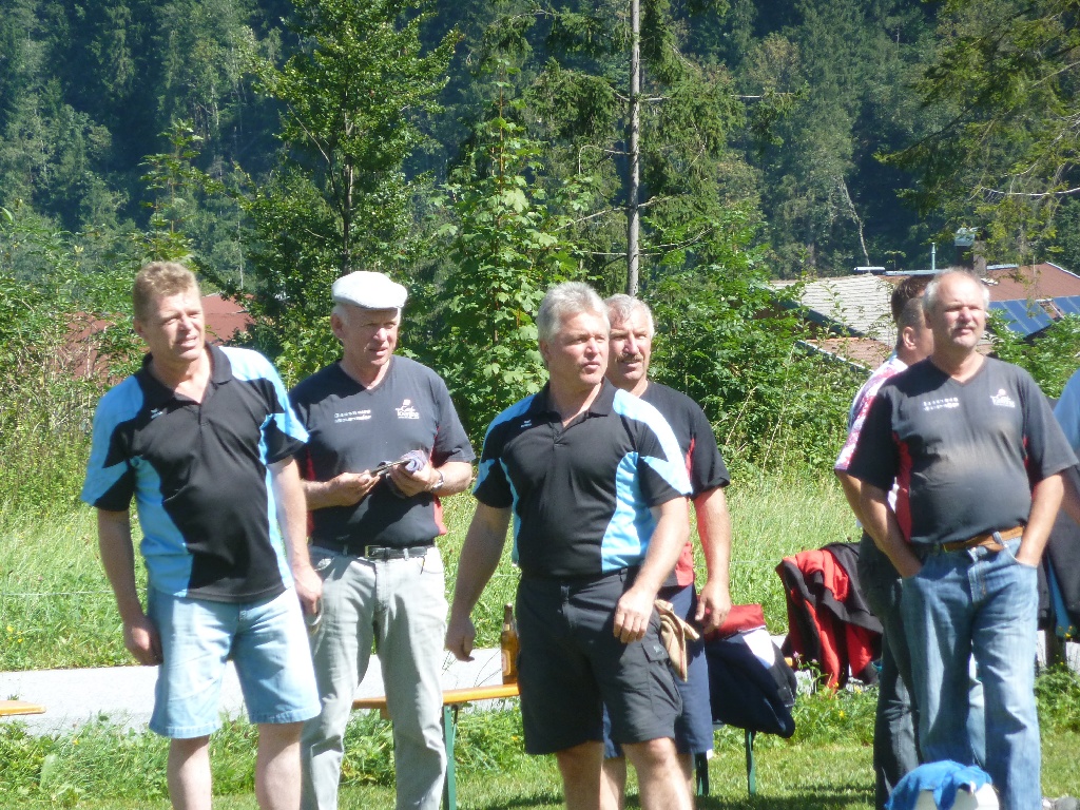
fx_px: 9360
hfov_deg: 6.6
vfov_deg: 5.0
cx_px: 540
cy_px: 405
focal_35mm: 300
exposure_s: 1/250
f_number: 4.9
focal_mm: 49.2
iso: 160
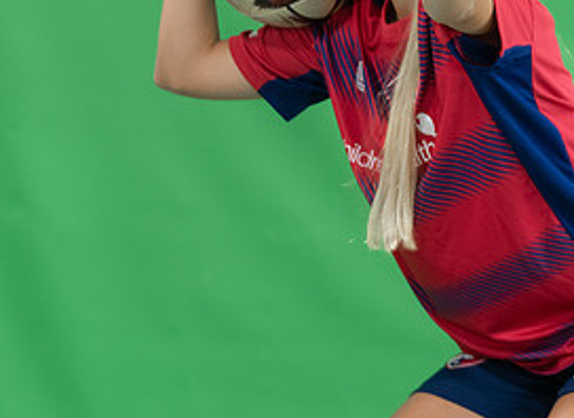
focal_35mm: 268
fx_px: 4397
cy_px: 29
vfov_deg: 5.4
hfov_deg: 7.5
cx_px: 427
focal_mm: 109
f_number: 2.8
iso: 1000
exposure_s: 1/250
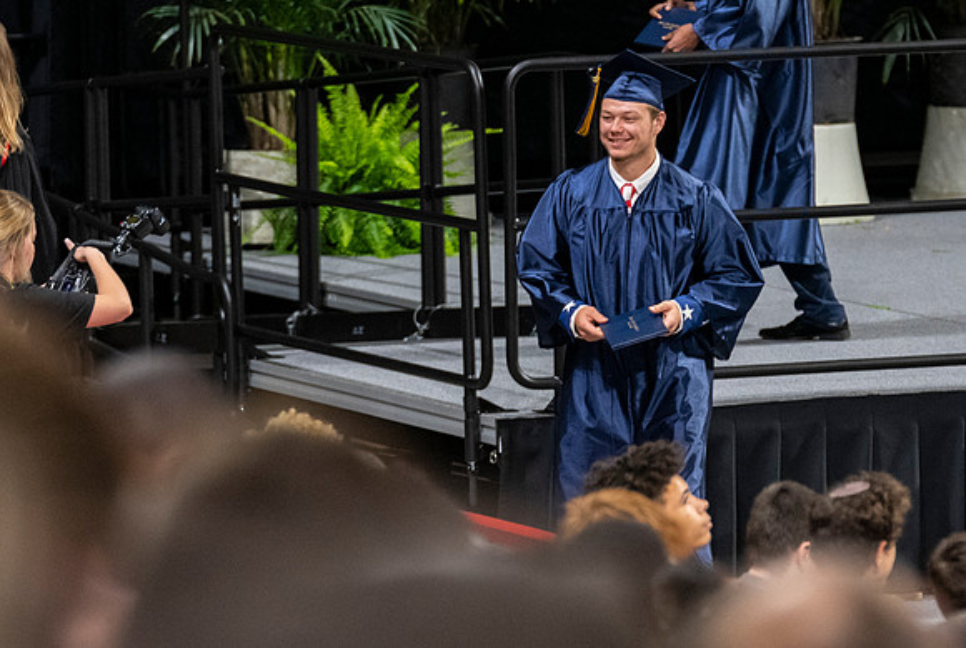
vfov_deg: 3.4
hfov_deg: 5.1
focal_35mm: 404
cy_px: 326
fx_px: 10859
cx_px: 619
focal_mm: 200
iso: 2000
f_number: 4
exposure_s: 1/200
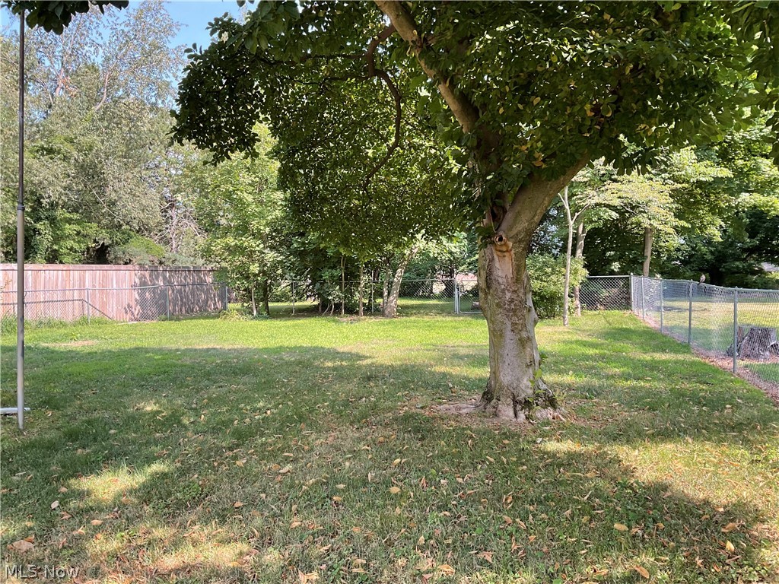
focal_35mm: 29
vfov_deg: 48.2
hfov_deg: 61.7
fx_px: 653
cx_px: 390
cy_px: 292
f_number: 1.8
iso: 16
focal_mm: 3
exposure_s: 1/196
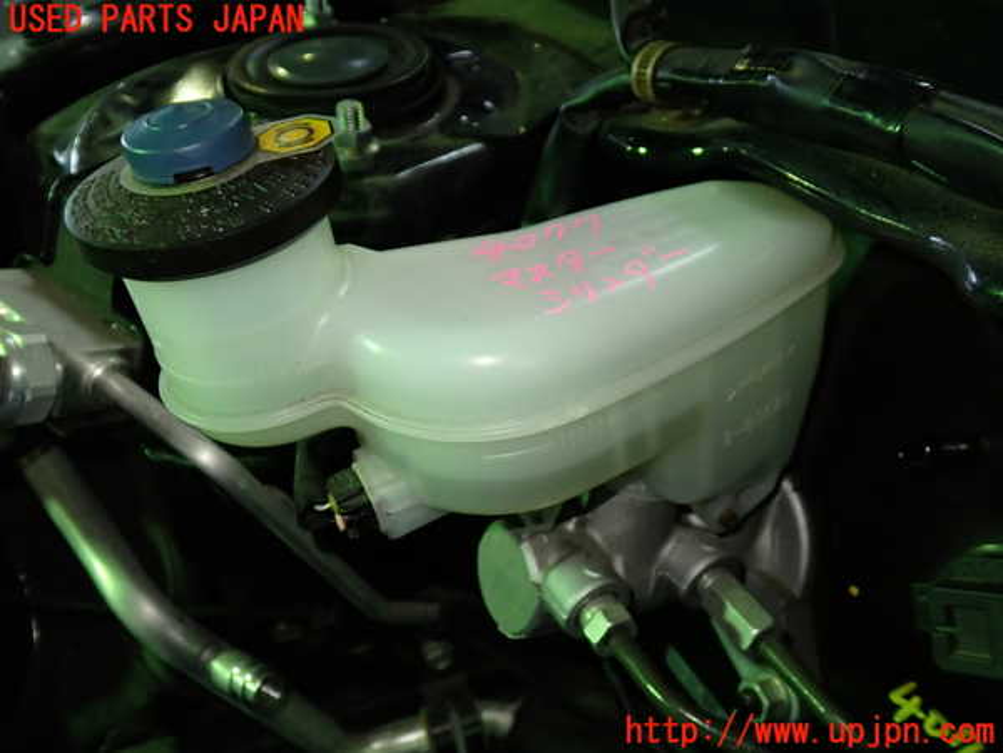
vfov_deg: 44.2
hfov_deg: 56.8
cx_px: 502
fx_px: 927
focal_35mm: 32
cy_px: 376
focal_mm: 5.79
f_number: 2.4
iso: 200
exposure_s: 1/30
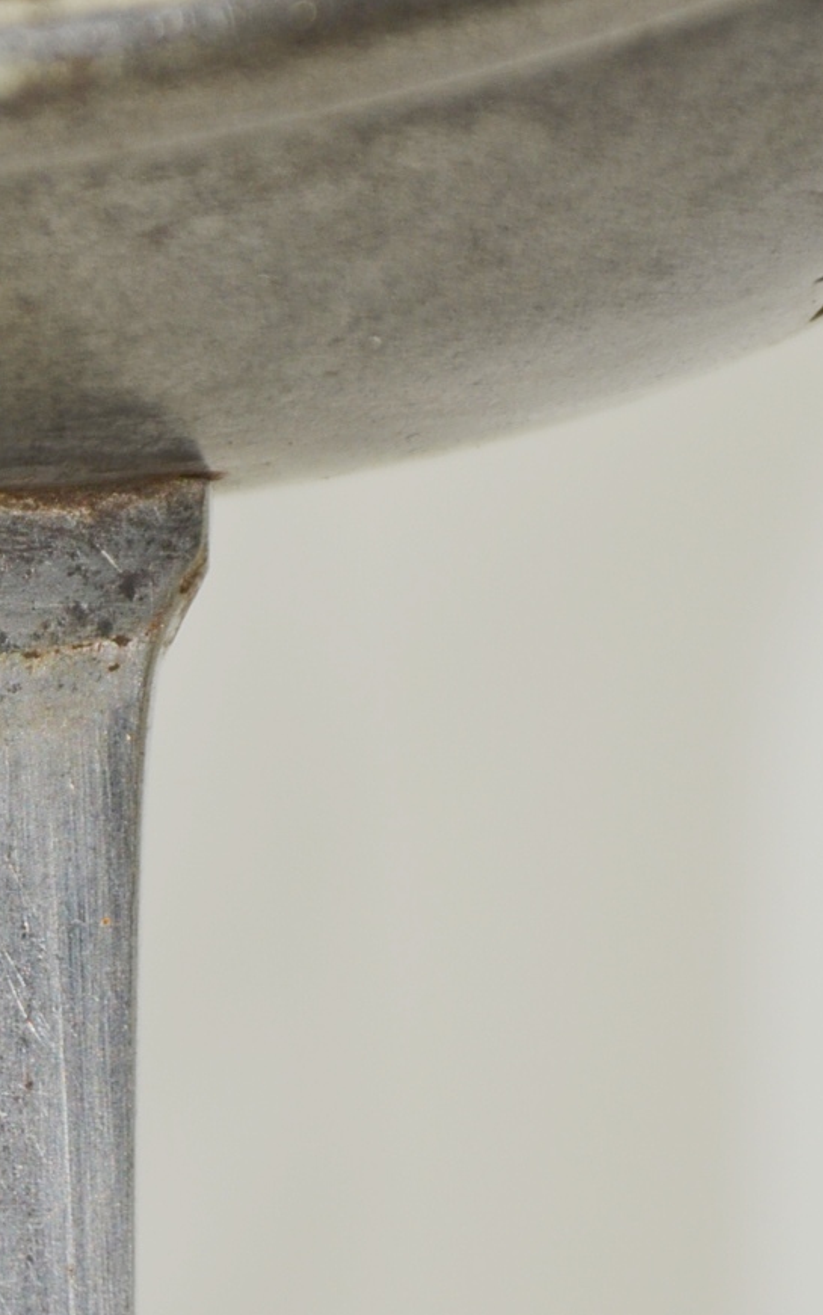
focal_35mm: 582
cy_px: 818
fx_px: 20885
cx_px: -340
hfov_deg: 2.3
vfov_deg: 3.6
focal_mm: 135
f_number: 5.6
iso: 250
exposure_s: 1/125
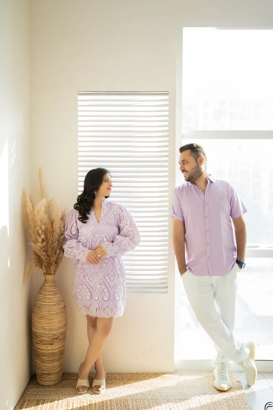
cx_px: 135
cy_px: 208
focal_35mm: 38
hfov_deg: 35.1
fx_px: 432
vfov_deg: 50.7
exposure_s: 1/400
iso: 320
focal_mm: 35
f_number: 1.4
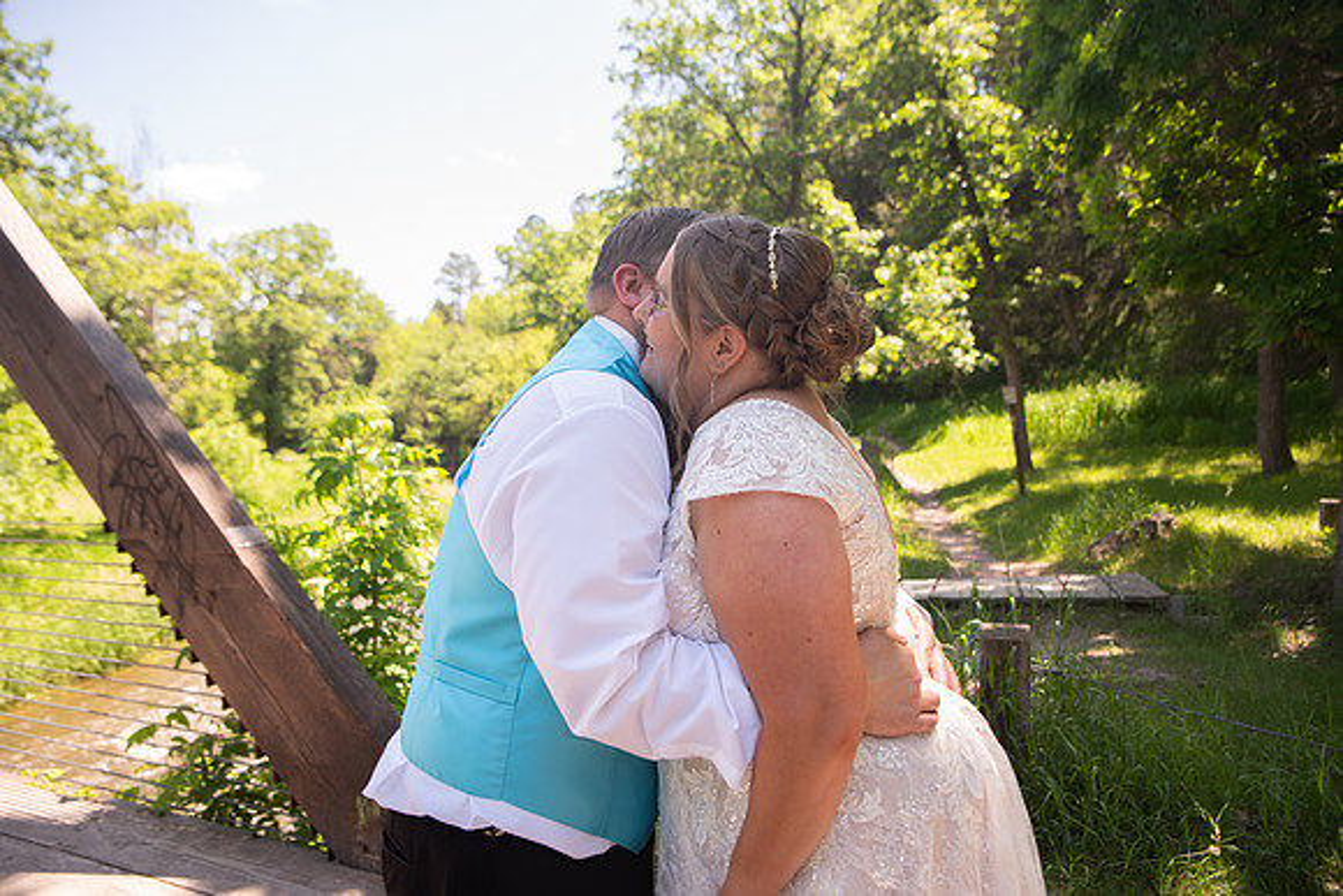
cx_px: 672
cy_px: 448
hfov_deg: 73.7
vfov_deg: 53.2
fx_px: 896
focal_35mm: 24
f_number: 3.5
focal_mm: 24
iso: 31
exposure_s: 1/125
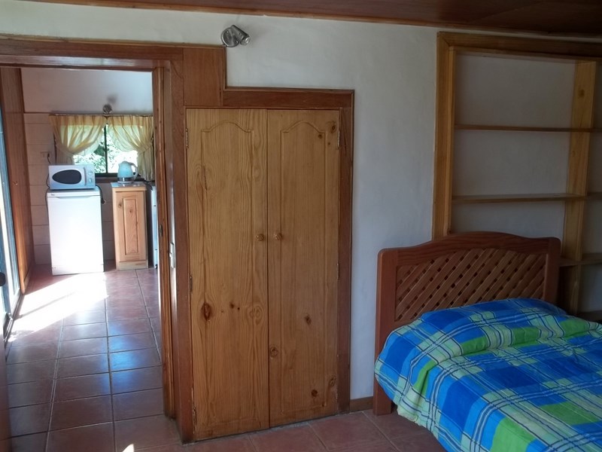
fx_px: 574
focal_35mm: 33
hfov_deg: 55.4
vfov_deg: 42.9
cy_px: 226
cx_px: 301
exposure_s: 1/40
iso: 64
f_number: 3.3
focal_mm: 5.9
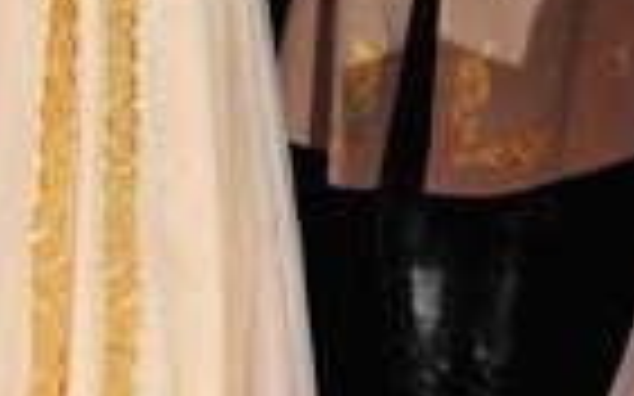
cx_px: 1641
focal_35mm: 605
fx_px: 10449
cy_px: -418
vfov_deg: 2.2
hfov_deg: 3.4
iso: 3200
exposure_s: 1/100
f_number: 5.3
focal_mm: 105
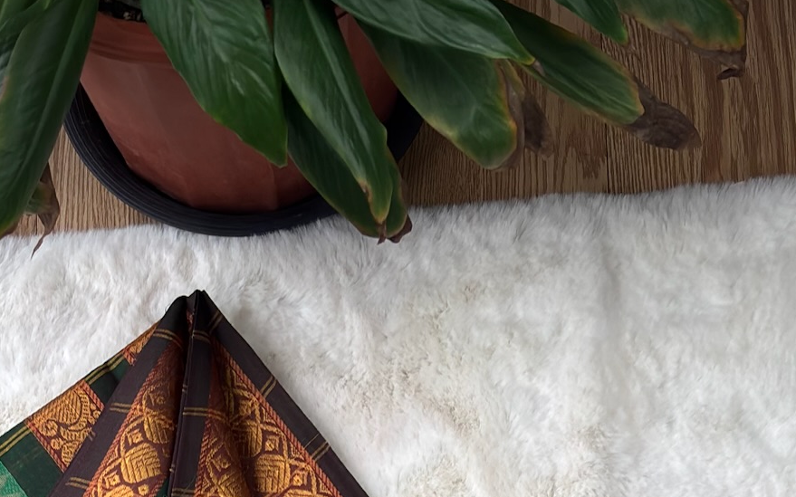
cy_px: 902
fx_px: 2624
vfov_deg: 10.2
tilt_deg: -73.9
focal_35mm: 121
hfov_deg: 17.2
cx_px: 302
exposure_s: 1/142
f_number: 1.6
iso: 40
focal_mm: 5.96
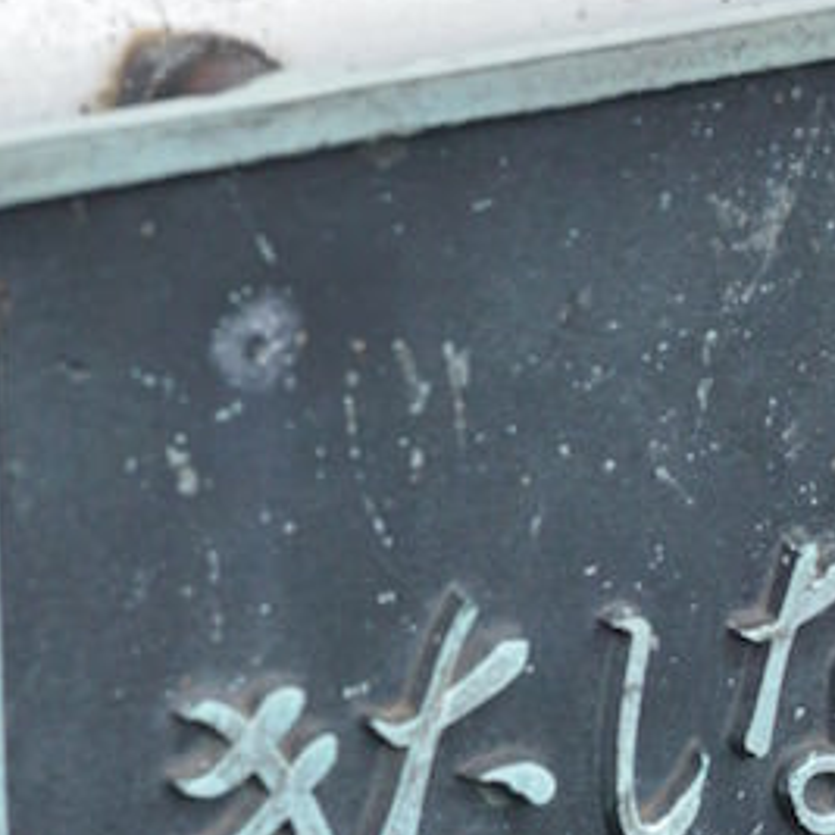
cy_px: 671
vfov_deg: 11.0
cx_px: 904
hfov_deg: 10.9
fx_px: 4339
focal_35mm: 159
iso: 2500
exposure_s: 1/2500
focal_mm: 50
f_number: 5
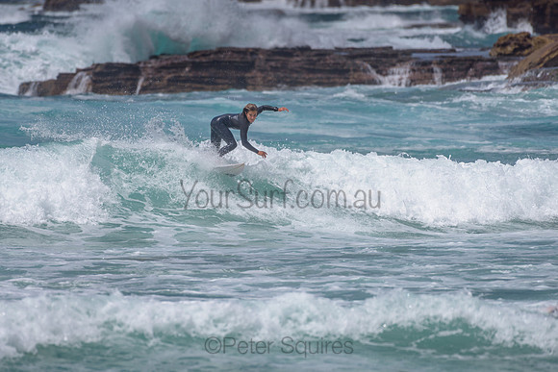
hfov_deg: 3.4
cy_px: 166
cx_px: 224
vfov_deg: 2.2
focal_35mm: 614
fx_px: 9523
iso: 72
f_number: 5.6
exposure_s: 1/2000
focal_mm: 500
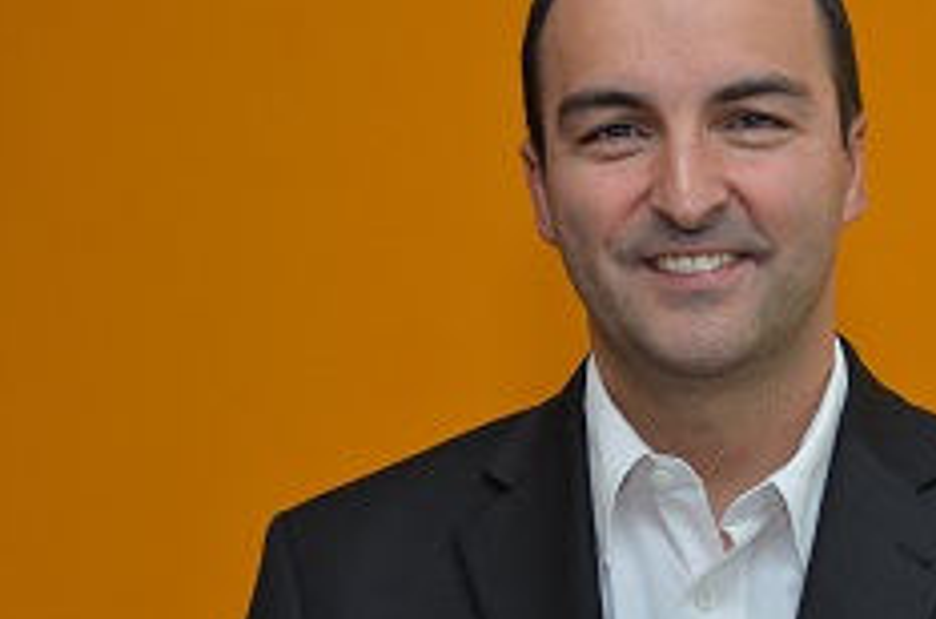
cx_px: 691
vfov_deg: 9.6
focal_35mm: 142
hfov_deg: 14.4
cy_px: 334
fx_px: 3678
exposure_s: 1/60
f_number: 4.8
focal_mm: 55
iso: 200
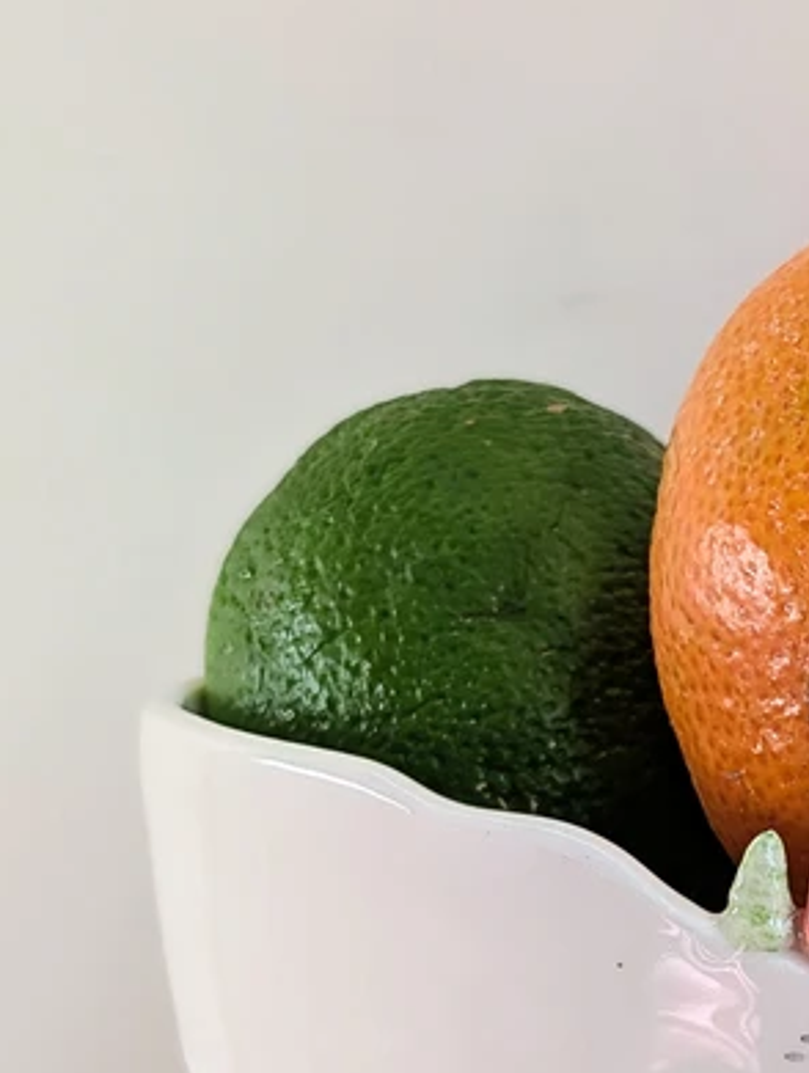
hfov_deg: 13.2
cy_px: 1001
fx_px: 3417
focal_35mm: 110
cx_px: 905
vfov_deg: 17.5
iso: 20
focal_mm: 6.9
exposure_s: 1/60.1
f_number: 1.68
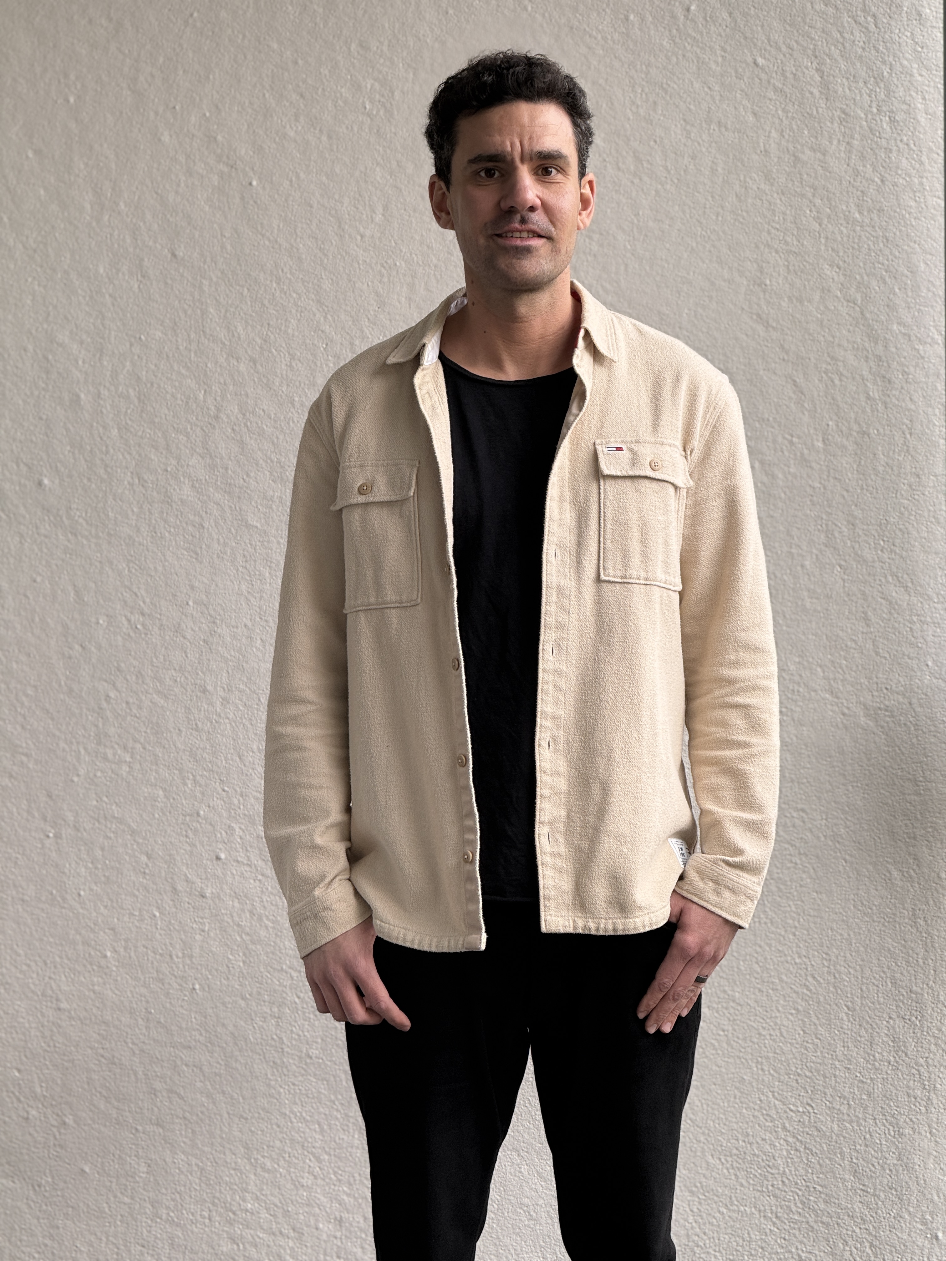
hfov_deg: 12.3
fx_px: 4373
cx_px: 473
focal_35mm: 120
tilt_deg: -1.9
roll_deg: +0.6
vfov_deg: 16.4
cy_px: 630
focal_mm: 15.66
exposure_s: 1/138
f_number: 2.8
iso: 50
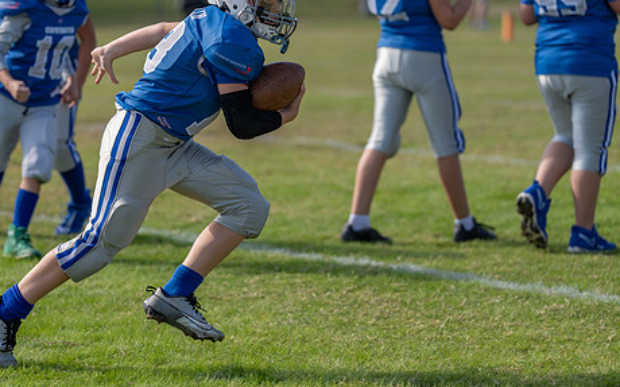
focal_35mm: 171
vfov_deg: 7.7
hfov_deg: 12.2
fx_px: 2888
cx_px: 235
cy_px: 131
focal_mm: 133
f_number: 2.8
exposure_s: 1/1250
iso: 100
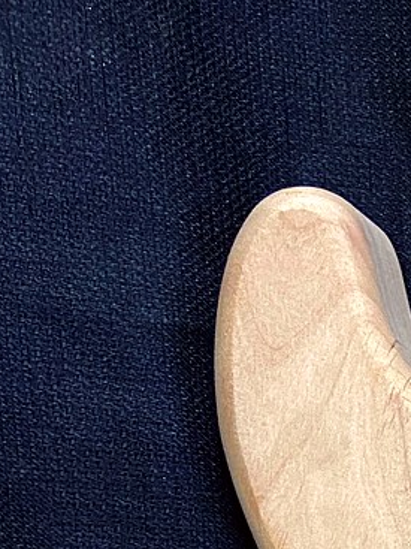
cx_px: 773
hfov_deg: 13.1
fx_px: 1584
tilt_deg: -7.9
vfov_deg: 17.8
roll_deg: +0.7
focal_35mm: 100
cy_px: 792
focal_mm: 4.25
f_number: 1.8
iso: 160
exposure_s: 1/60
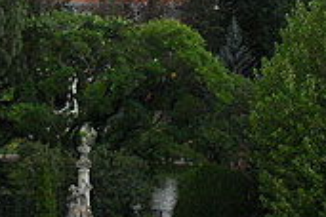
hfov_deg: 15.3
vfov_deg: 10.1
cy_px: -39
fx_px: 1213
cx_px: 149
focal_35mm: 134
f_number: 10
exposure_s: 1/125
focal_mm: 8.7
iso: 100
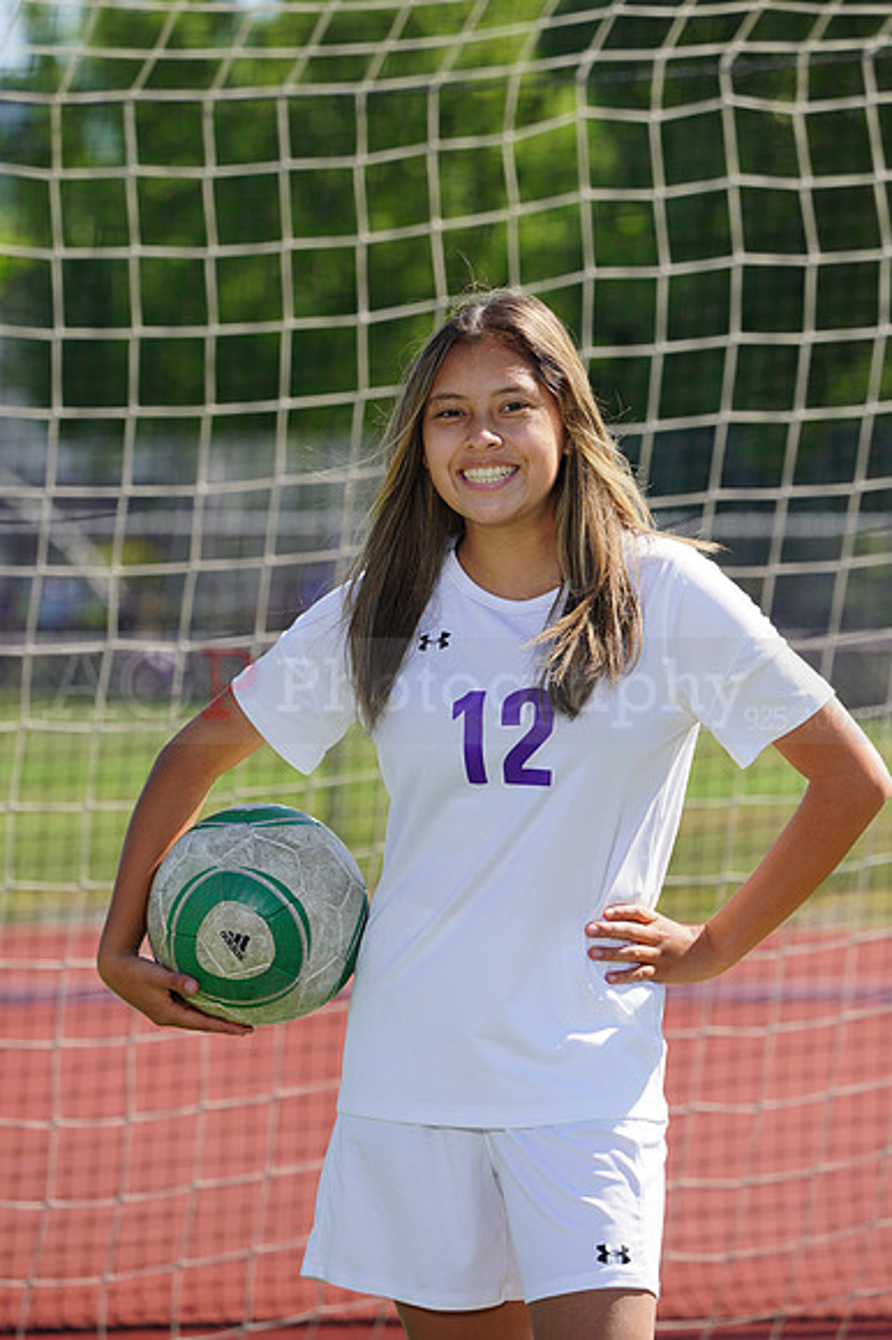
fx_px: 12390
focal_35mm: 333
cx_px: 446
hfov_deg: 4.1
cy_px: 670
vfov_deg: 6.2
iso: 200
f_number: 11
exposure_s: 1/250
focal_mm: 333
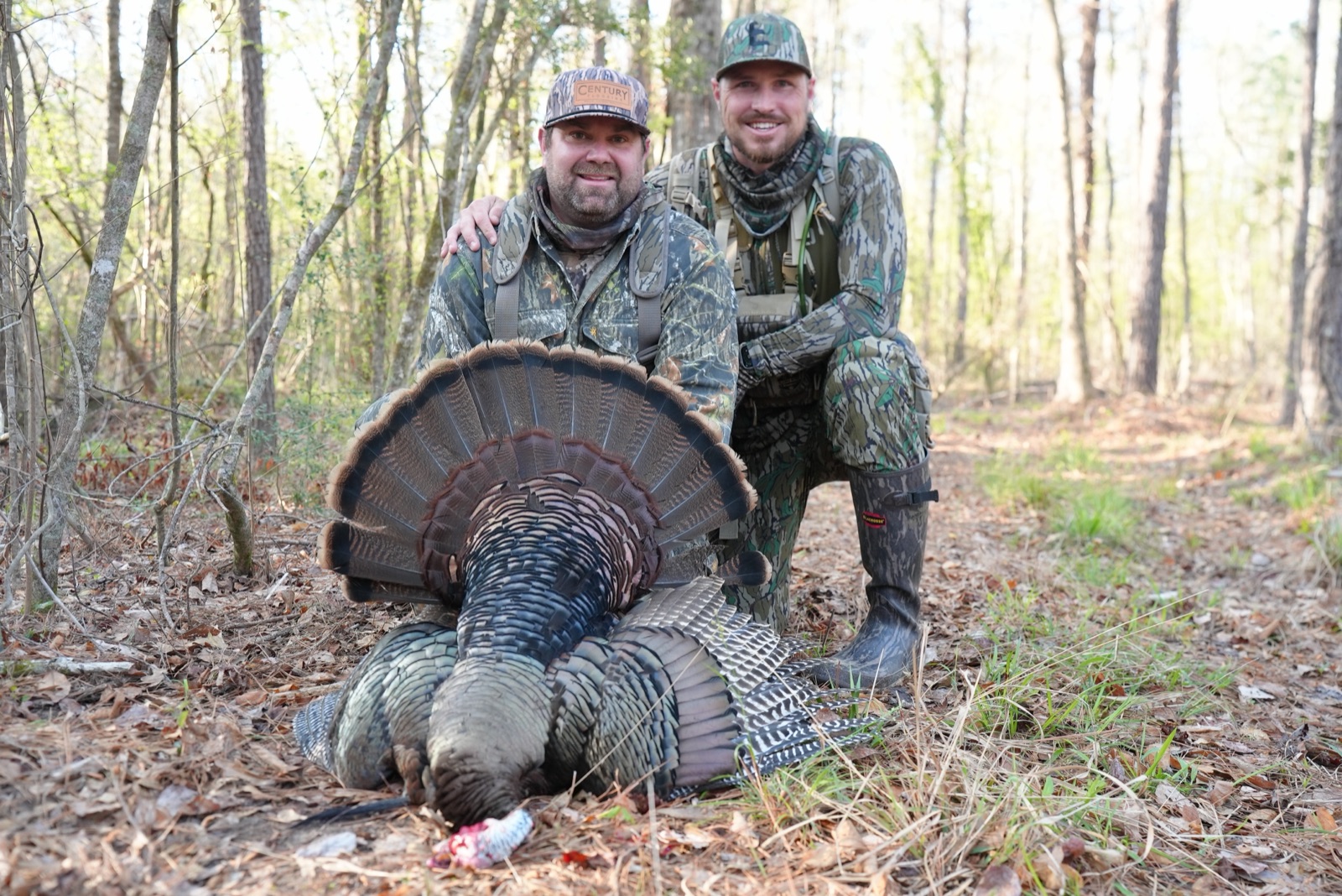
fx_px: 1305
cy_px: 448
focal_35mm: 35
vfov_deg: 37.9
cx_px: 671
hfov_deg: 54.4
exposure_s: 1/160
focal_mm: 35
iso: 800
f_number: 4
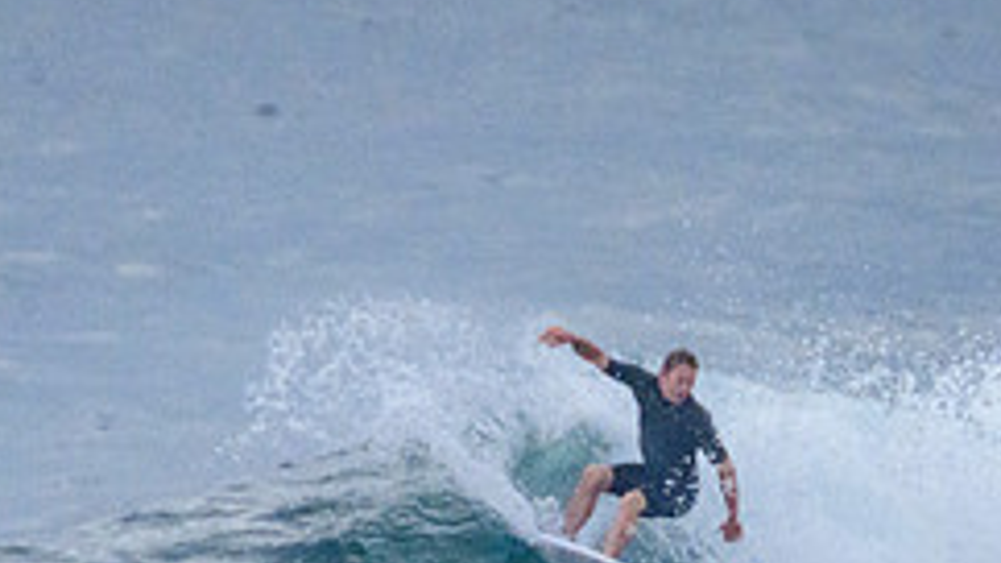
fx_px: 73347
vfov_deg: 0.4
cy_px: 535
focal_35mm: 2764
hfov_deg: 0.8
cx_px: 583
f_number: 11
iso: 3200
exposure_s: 1/2000
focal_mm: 800
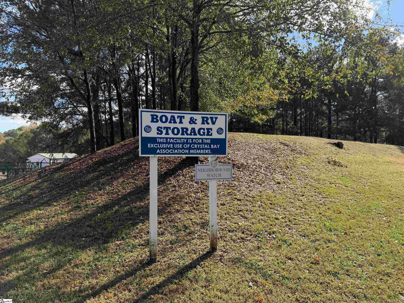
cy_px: 152
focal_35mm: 24
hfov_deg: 71.6
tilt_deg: -0.7
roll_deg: +1.3
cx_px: 202
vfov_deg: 56.8
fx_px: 280
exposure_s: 1/1812
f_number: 1.78
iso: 80
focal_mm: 6.76
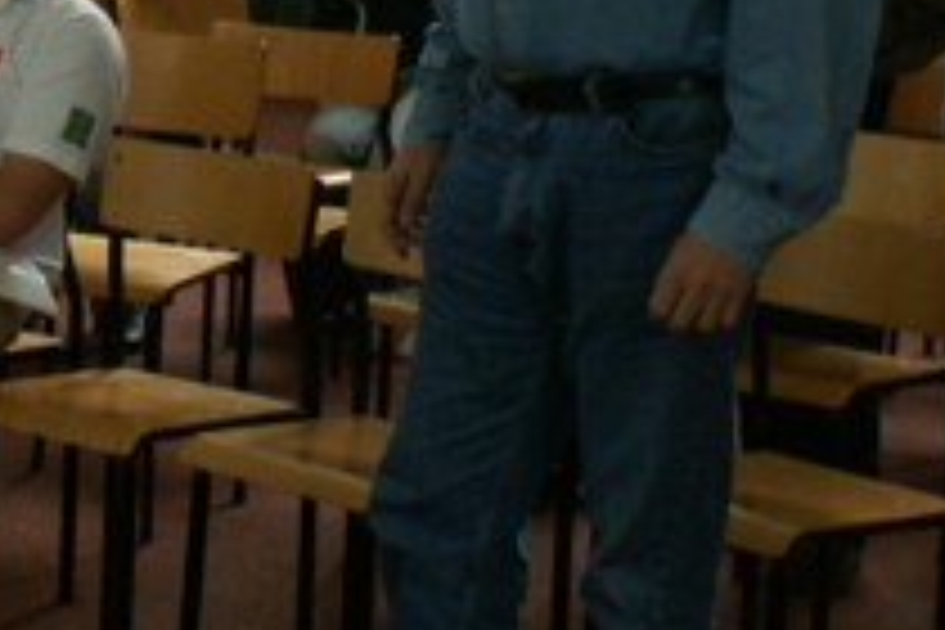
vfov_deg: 11.3
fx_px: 3150
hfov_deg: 16.8
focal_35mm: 120
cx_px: 54
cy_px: -68
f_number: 5.6
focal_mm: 24
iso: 400
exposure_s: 1/25
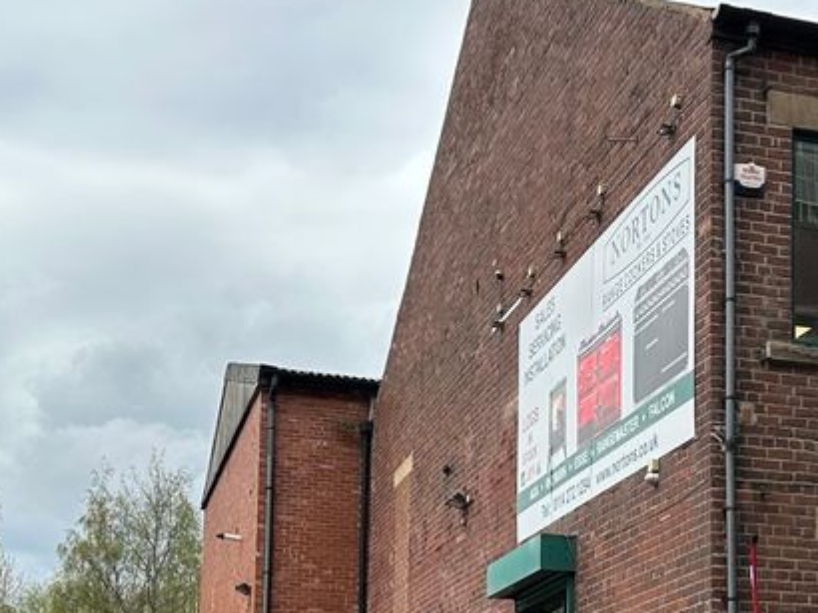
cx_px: 555
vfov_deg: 21.7
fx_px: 1535
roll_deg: -1.5
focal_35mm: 65
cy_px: 630
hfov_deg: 29.6
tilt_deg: +9.9
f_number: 1.78
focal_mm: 6.86
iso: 80
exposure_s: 1/2882
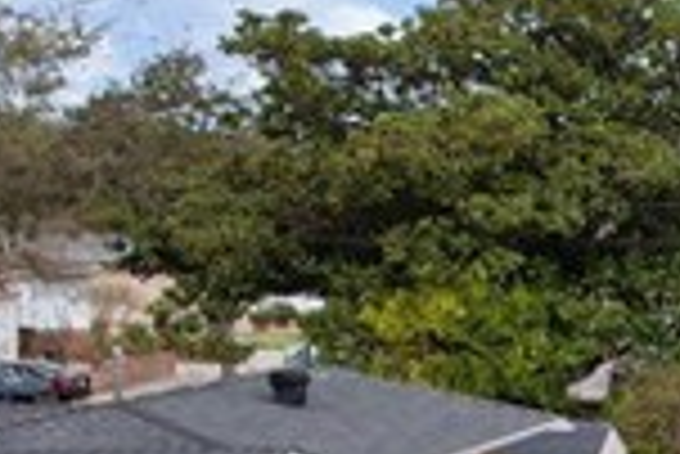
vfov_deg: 8.2
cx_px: 1265
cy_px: 1207
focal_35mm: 149
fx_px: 2817
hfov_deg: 12.4
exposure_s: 1/2000
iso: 130
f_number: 2.8
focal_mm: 8.38
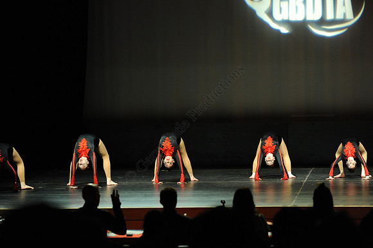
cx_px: 186
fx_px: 1201
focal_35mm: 116
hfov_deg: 17.7
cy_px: 124
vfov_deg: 11.8
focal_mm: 116
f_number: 2.8
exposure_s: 1/400
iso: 2500
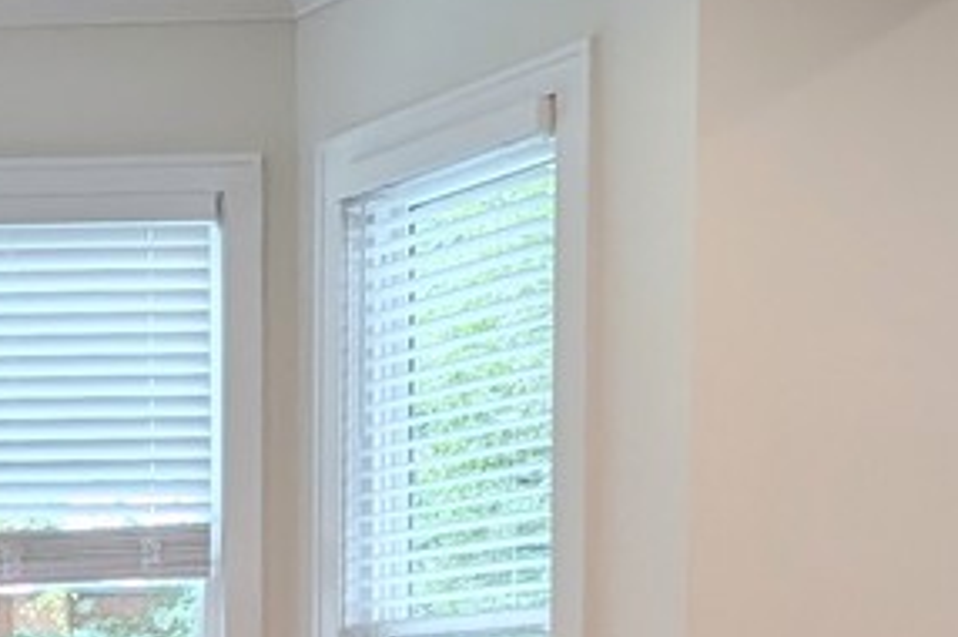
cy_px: 956
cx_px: 154
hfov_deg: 28.9
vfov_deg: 17.9
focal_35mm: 68
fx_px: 1807
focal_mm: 1.95
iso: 50
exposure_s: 1/40
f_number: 2.2
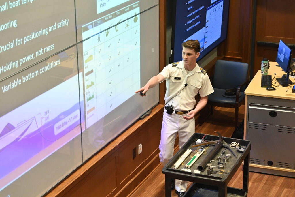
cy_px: 98
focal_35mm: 80
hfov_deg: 25.4
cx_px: 148
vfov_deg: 17.1
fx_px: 656
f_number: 4.5
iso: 5000
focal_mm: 80
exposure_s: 1/250
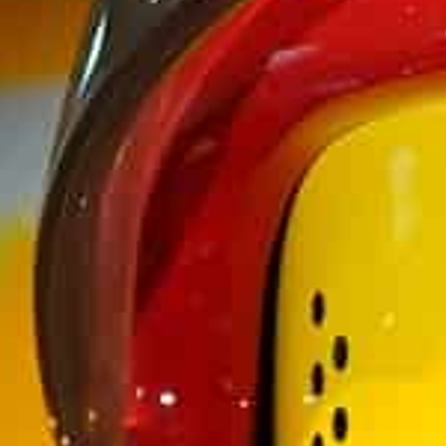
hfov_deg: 5.9
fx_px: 4358
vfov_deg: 5.7
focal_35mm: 299
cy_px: 879
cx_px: 238
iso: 2000
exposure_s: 1/160
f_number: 4
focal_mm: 31
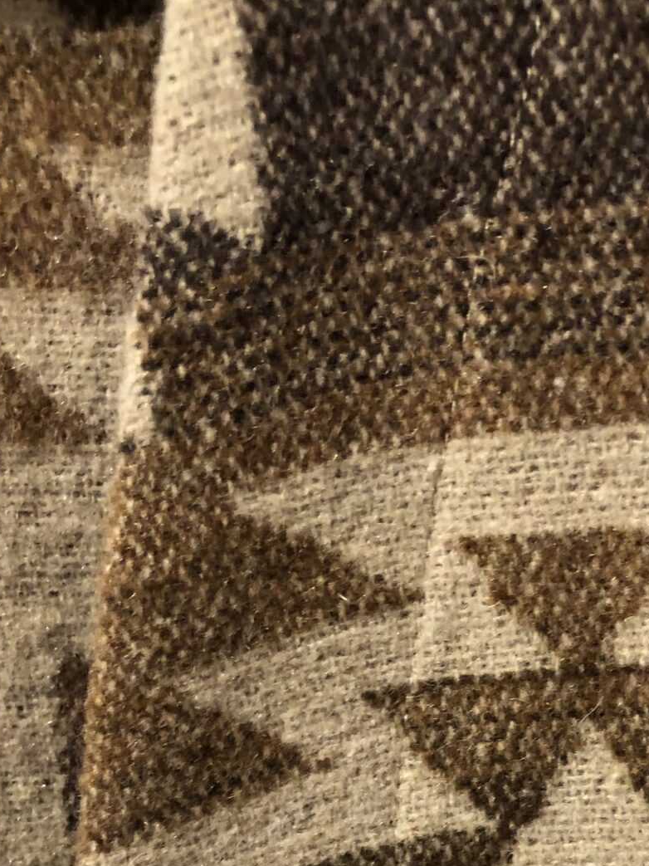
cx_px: 533
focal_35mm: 55
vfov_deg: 32.5
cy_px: 835
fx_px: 1375
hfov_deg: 26.0
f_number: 1.8
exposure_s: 1/9
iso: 100
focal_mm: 3.99
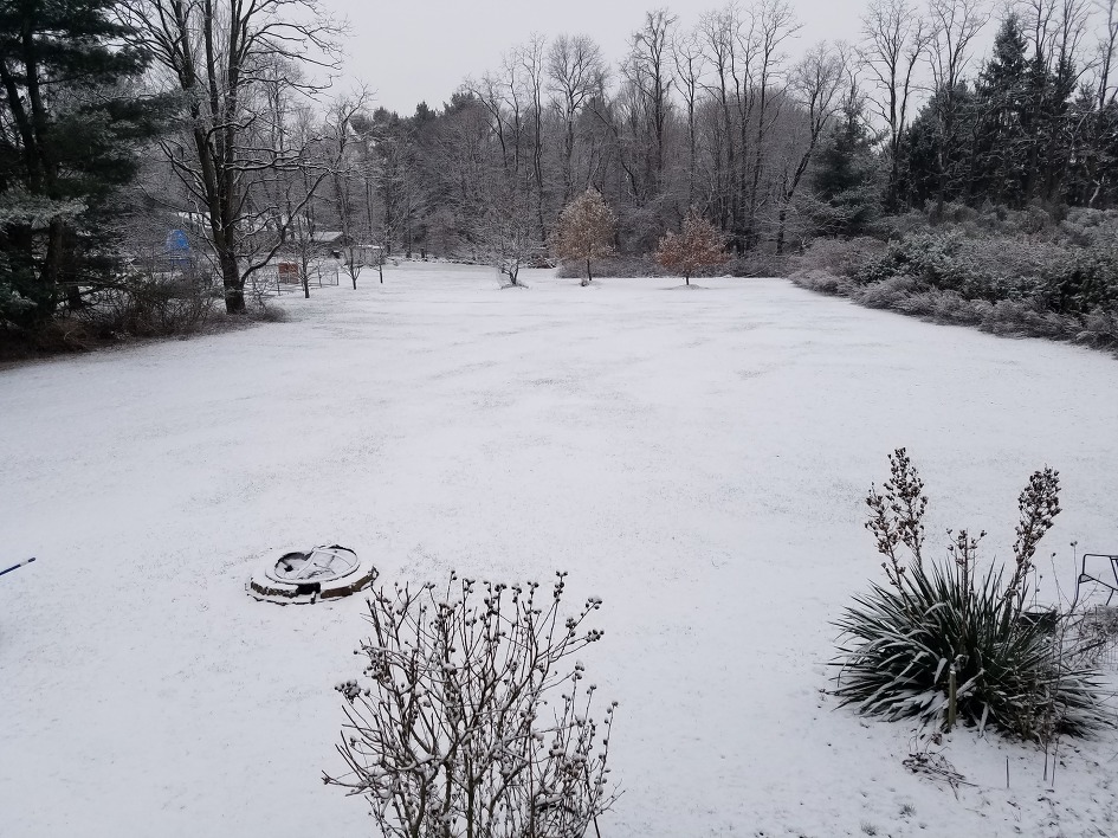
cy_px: 419
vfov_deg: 53.0
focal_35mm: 26
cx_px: 559
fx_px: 839
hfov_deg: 67.3
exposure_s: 1/60
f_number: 1.7
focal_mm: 4.2
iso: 64
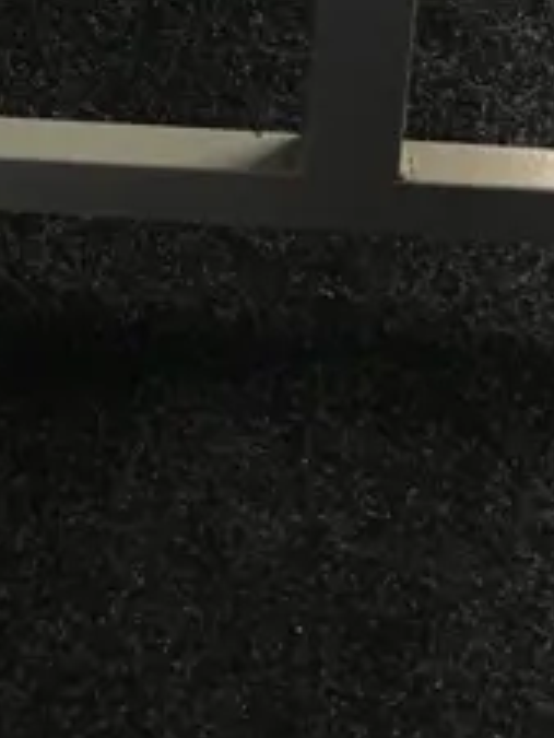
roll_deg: +1.6
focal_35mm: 132
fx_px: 2814
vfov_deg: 12.7
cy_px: -830
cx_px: -144
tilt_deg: -34.5
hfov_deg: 11.0
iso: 40
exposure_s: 1/17
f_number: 2.2
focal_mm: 4.15
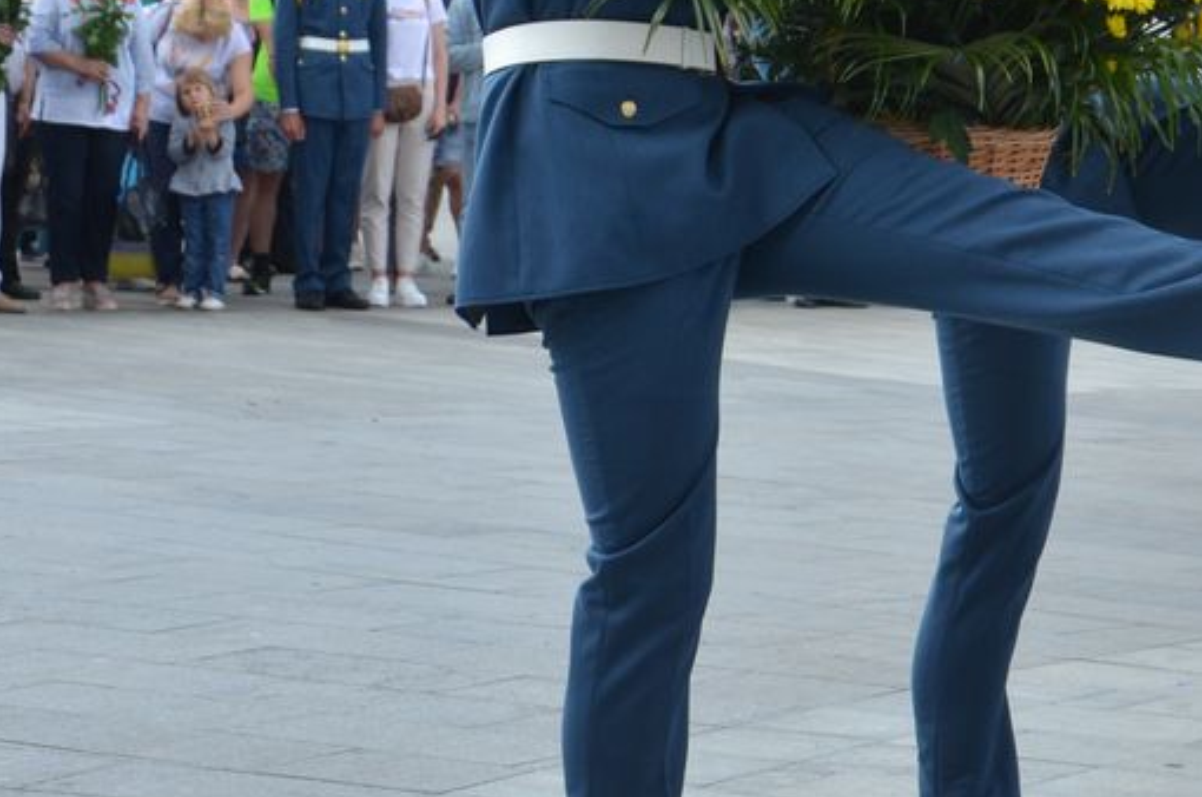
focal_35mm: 140
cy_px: 176
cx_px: 1070
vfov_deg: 9.7
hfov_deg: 14.5
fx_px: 4666
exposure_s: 1/400
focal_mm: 34
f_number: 7.1
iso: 250
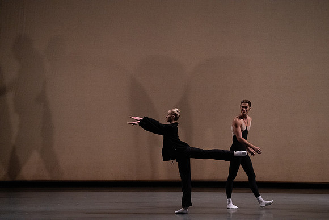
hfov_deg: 11.3
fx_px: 1664
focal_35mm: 182
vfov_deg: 7.5
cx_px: 164
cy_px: 110
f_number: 6.3
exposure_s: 1/500
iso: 12800
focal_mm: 182
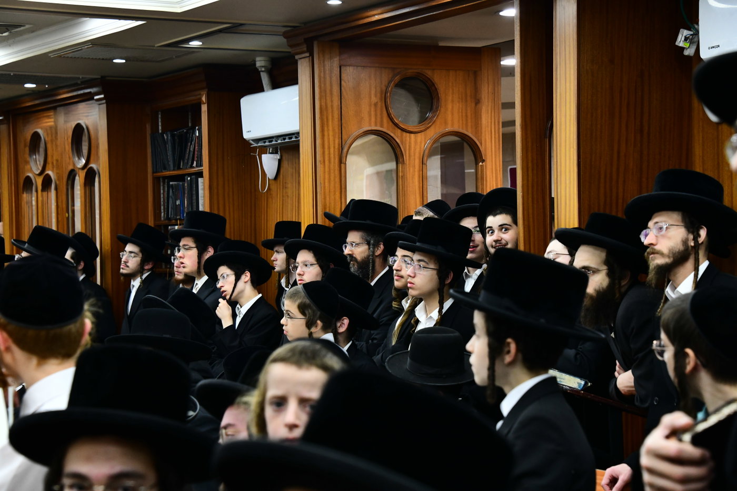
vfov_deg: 14.0
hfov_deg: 20.8
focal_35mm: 98
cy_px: 246
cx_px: 368
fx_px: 2006
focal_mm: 98
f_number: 8
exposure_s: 1/125
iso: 2500
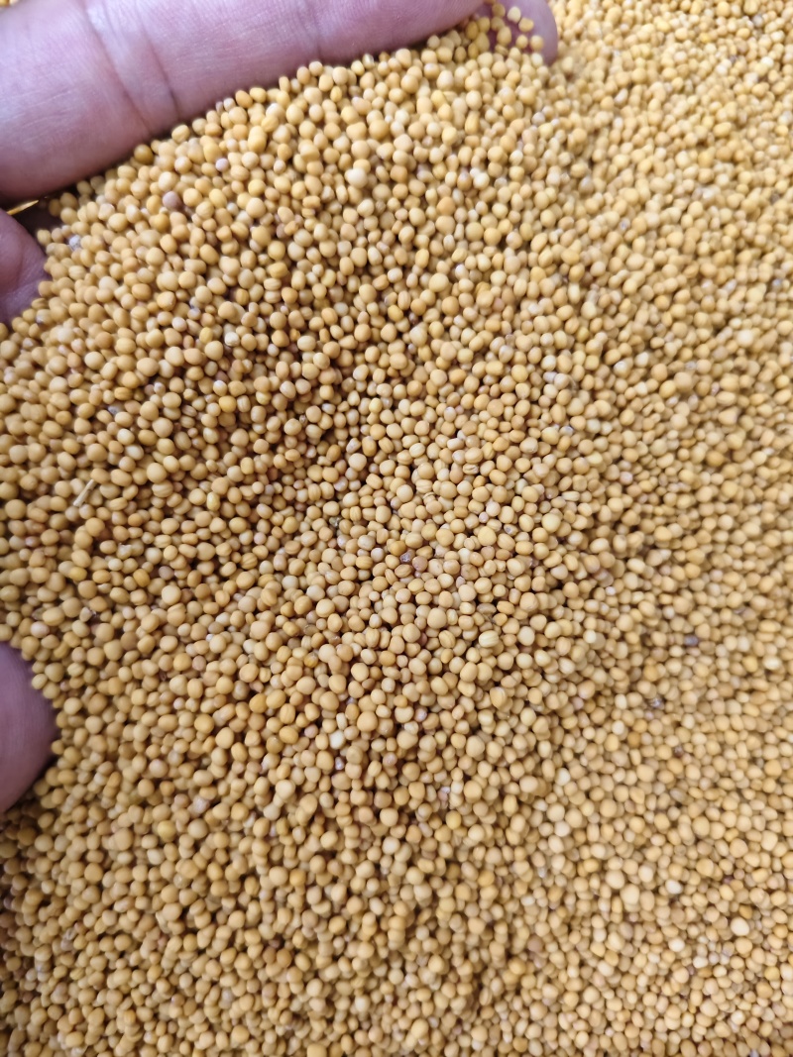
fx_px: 703
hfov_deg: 58.9
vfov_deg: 73.9
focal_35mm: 23
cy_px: 528
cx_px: 396
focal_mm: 5.56
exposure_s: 1/510
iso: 2875
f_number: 1.88
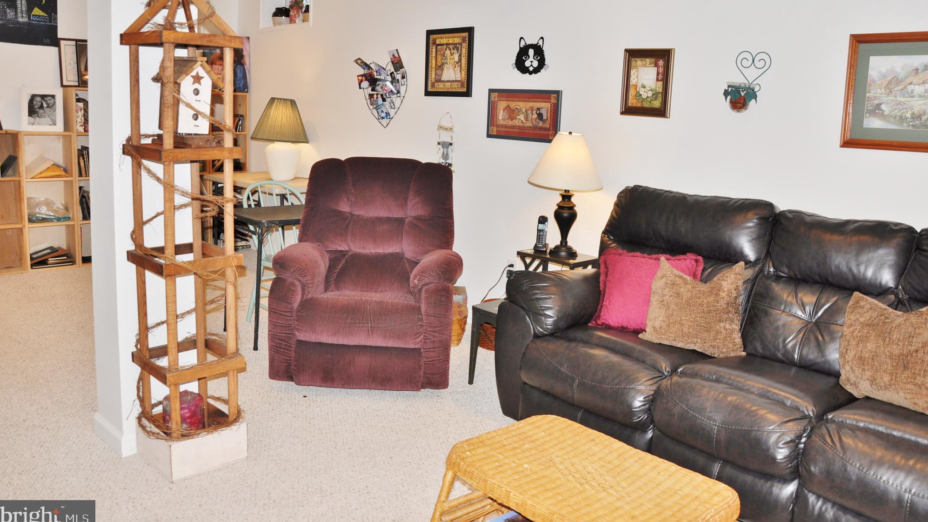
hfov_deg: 66.1
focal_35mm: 29
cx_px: 469
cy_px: 217
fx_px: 714
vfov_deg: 40.1
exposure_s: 1/60
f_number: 5.6
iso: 200
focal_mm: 18
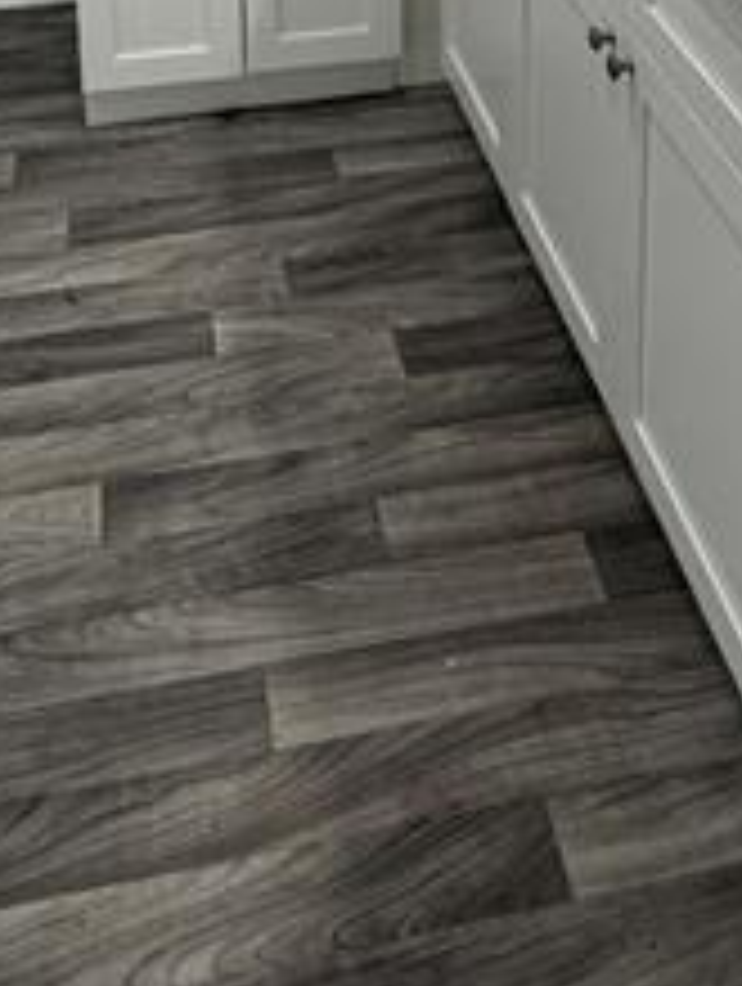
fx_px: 1396
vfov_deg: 29.8
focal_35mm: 49
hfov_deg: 29.7
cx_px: 333
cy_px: -342
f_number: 2.2
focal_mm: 2.22
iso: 320
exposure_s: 1/120
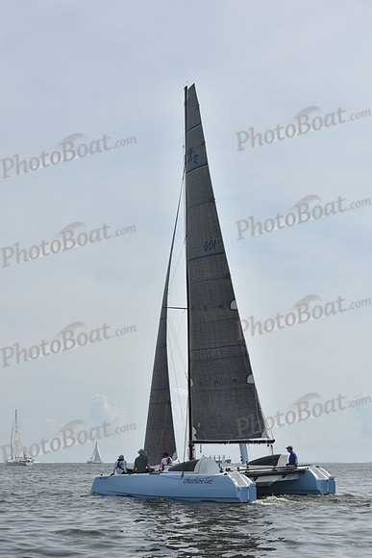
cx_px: 186
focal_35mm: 70
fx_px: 1084
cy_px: 279
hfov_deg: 19.5
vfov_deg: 28.8
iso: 320
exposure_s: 1/1250
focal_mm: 70
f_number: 10
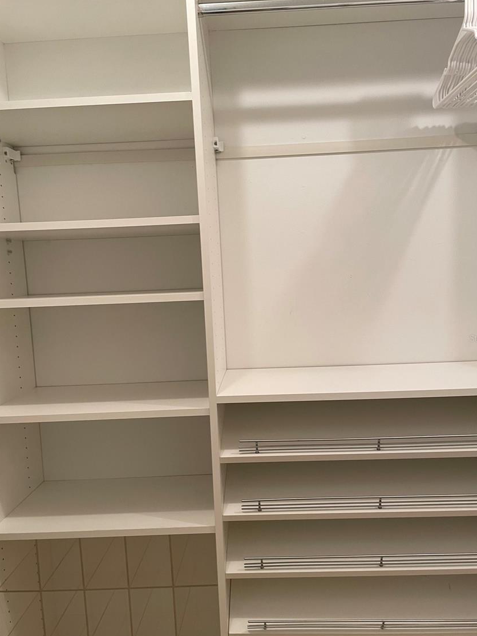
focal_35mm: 28
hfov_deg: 49.7
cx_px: 253
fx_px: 514
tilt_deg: -6.1
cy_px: 338
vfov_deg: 63.4
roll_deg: +2.3
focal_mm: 4.2
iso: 100
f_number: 1.6
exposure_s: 1/60
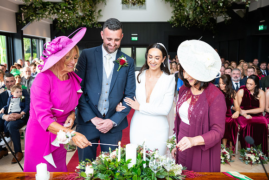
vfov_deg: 35.1
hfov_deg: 50.7
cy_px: 90
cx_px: 134
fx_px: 284
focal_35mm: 38
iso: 640
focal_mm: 38
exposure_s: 1/160
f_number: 3.5
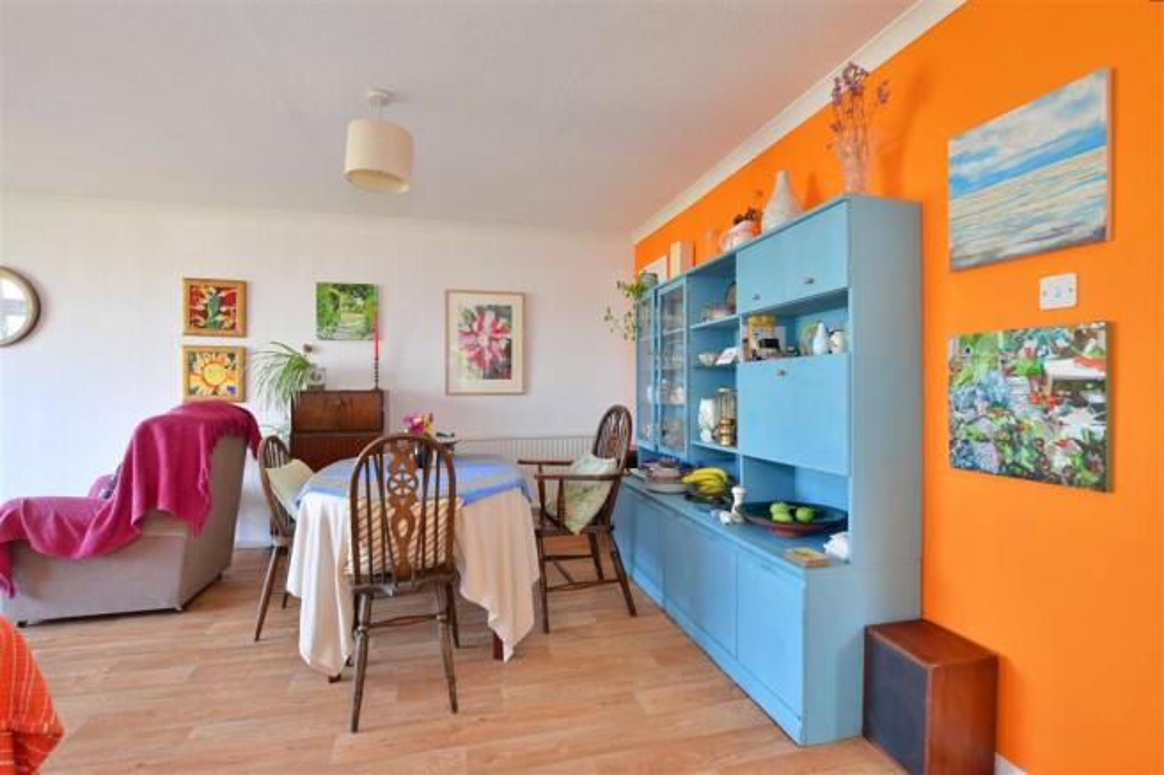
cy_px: 388
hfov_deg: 100.4
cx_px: 582
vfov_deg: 77.3
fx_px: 485
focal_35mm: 15
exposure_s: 1/4
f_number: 11
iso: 400
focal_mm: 10
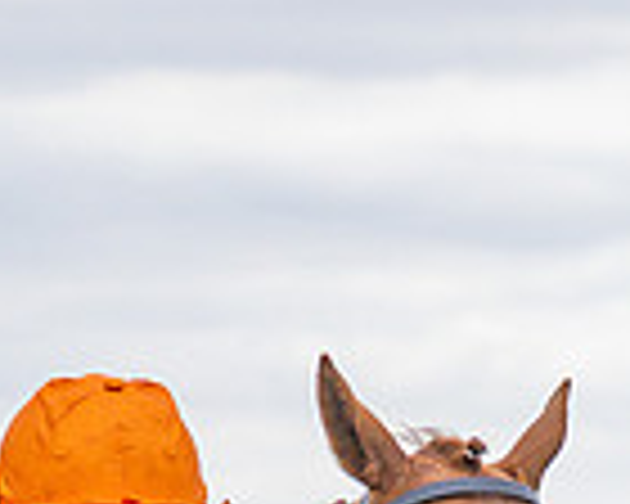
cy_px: 996
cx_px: 348
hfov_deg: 3.0
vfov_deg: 2.4
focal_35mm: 644
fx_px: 12008
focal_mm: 70
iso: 400
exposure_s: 1/1250
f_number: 4
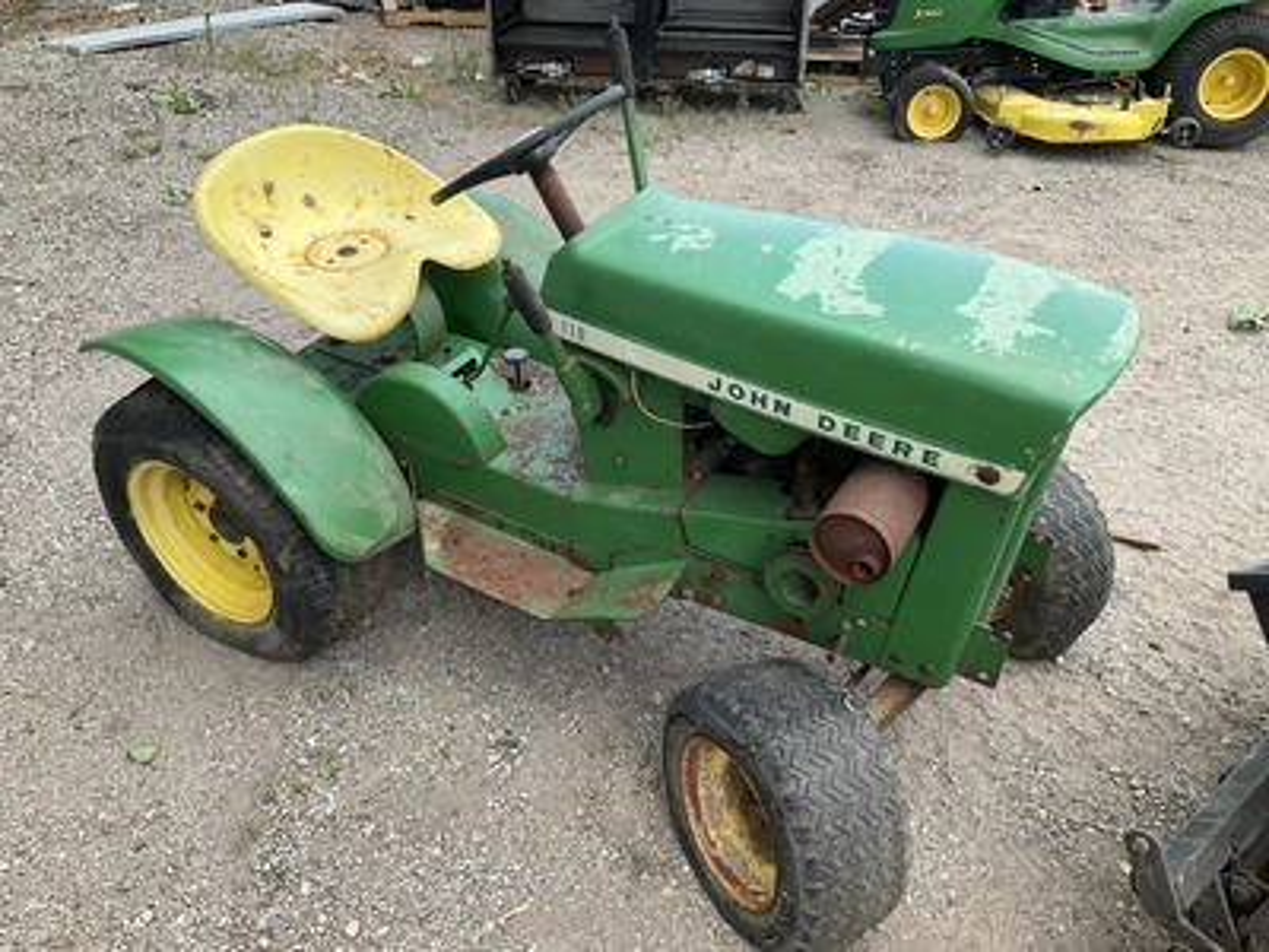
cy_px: 476
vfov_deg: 48.2
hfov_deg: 61.7
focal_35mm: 29
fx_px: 1063
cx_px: 634
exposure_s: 1/461
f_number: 1.8
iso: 25
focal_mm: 3
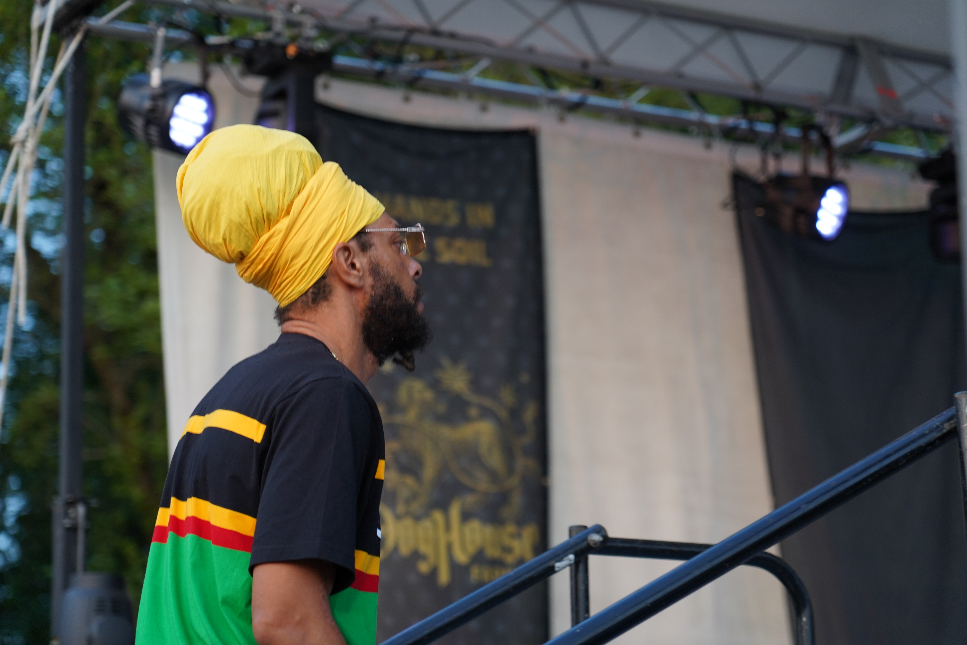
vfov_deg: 13.0
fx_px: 2820
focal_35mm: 105
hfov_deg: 19.5
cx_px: 484
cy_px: 322
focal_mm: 105
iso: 640
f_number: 4
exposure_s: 1/160
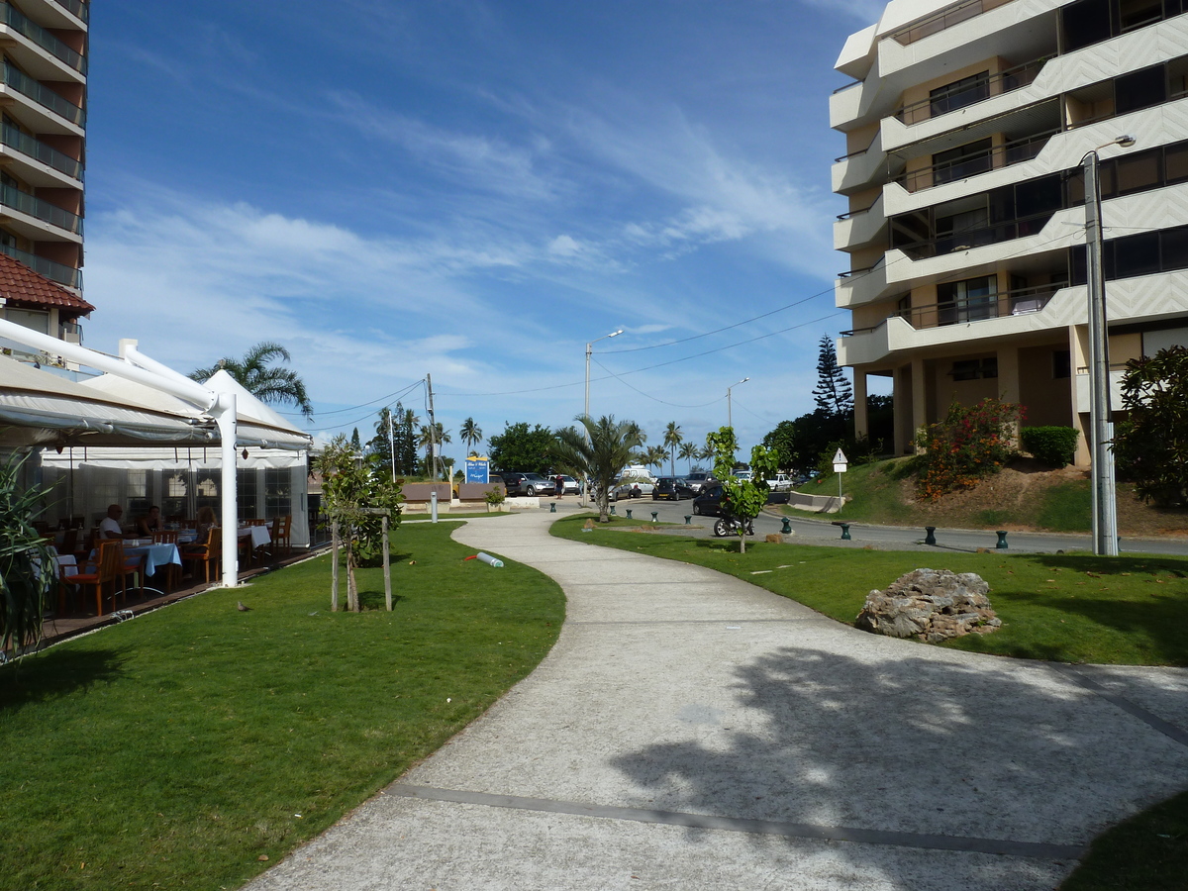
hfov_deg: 69.4
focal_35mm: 25
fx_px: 858
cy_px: 446
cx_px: 594
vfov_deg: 54.9
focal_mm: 4.1
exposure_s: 1/500
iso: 80
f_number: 5.6
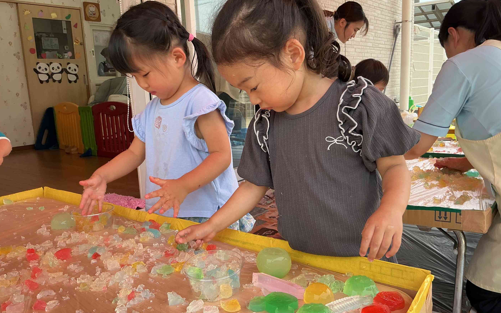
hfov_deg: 61.2
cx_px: 251
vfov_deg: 40.6
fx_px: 423
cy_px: 170
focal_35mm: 31
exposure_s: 1/457
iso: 25
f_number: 1.8
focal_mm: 3
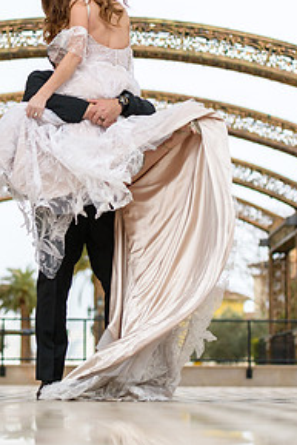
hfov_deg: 12.6
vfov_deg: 18.7
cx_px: 108
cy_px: 146
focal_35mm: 109
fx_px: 1347
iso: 400
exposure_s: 1/3200
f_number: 2.8
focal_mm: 70
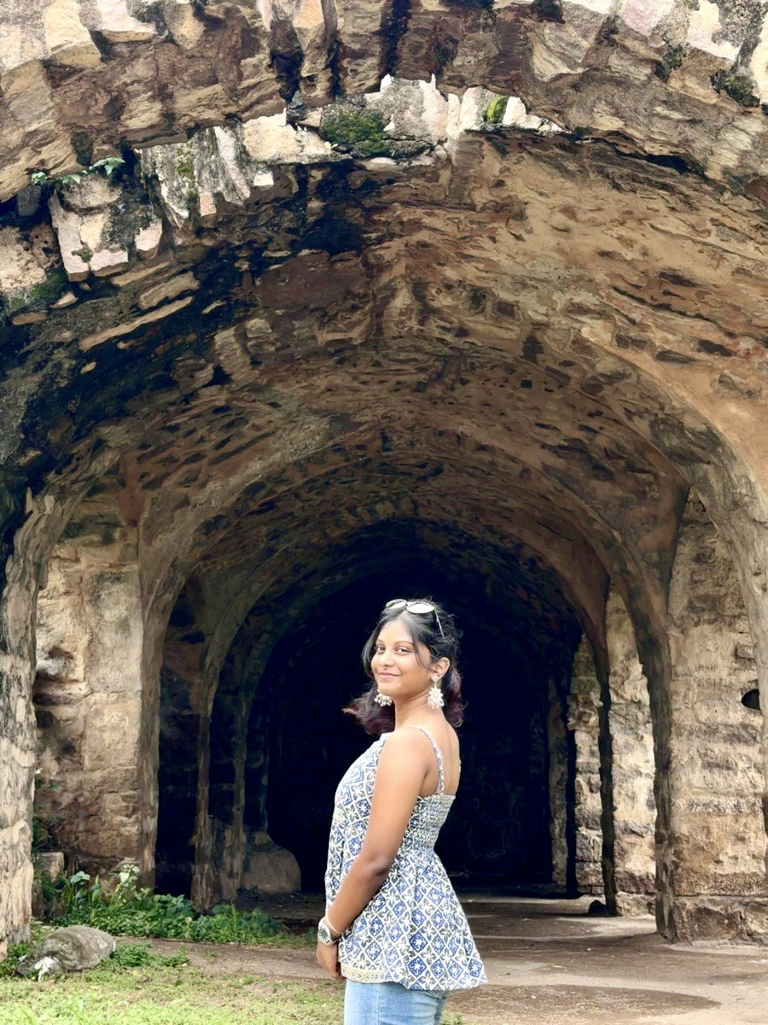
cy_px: 512
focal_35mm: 52
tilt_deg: +12.1
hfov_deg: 28.0
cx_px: 384
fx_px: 1538
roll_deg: -0.6
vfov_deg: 36.8
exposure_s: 1/177
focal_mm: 5.96
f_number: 1.6
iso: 32
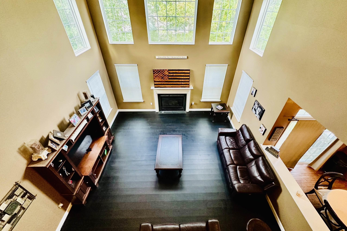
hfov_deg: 100.4
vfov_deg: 77.1
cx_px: 178
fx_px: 145
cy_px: 104
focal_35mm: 15
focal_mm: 2.22
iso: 320
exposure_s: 1/120
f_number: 2.2
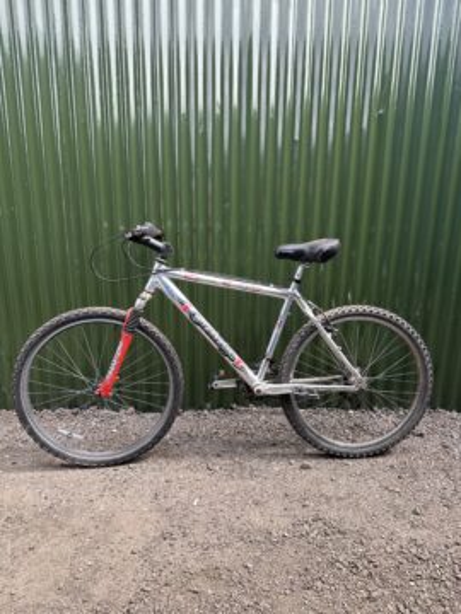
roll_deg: -1.2
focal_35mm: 24
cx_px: 230
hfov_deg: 56.8
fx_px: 426
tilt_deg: -13.0
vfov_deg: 71.6
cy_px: 307
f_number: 1.78
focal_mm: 6.86
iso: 80
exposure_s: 1/615
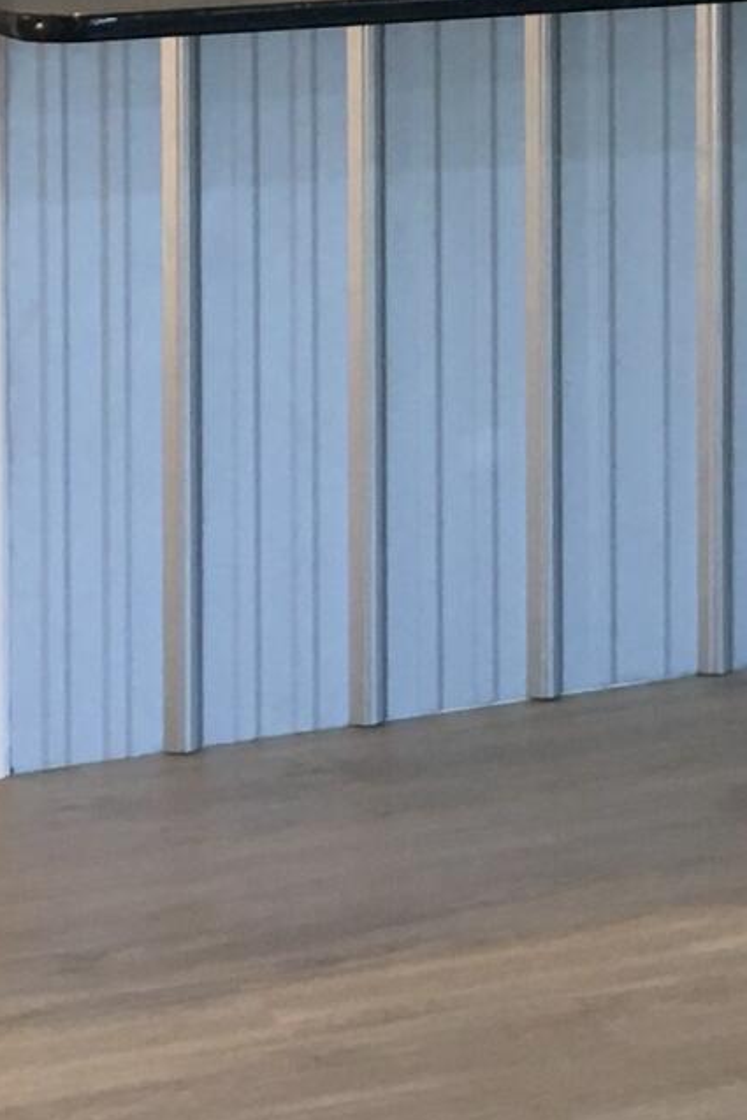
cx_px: 828
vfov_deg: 14.0
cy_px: -213
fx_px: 4417
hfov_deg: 9.6
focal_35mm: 142
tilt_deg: -4.0
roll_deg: +0.5
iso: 100
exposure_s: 1/30
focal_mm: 4.15
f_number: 2.2
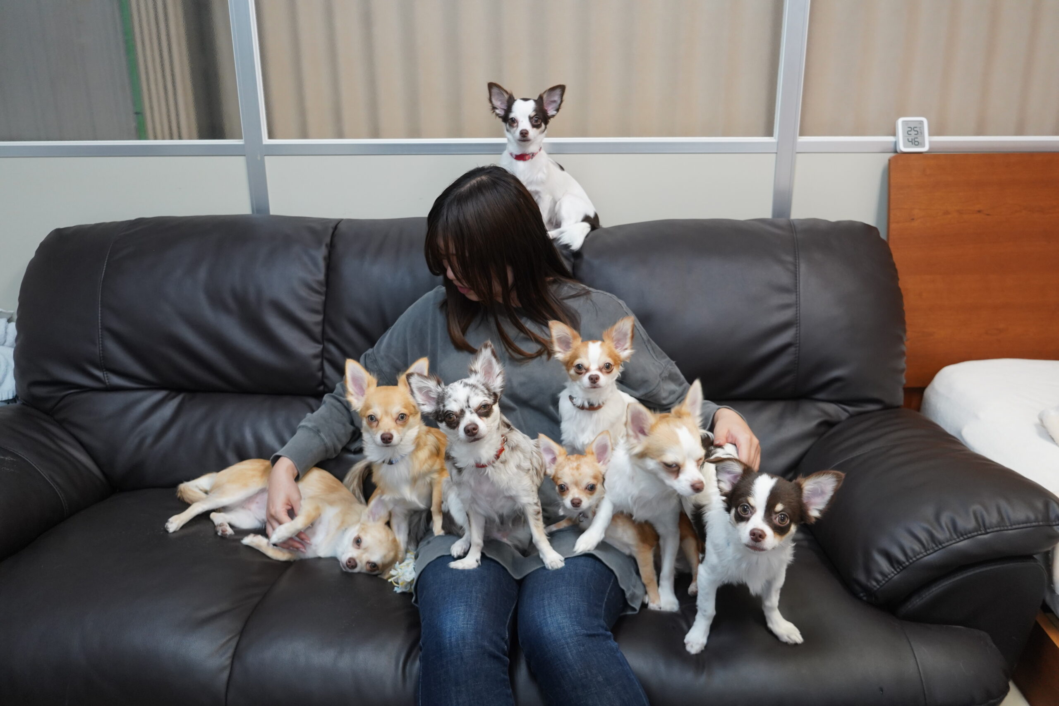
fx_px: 971
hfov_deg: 57.2
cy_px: 353
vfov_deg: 40.0
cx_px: 530
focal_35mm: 33
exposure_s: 1/160
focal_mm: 33
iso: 2000
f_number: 4.5
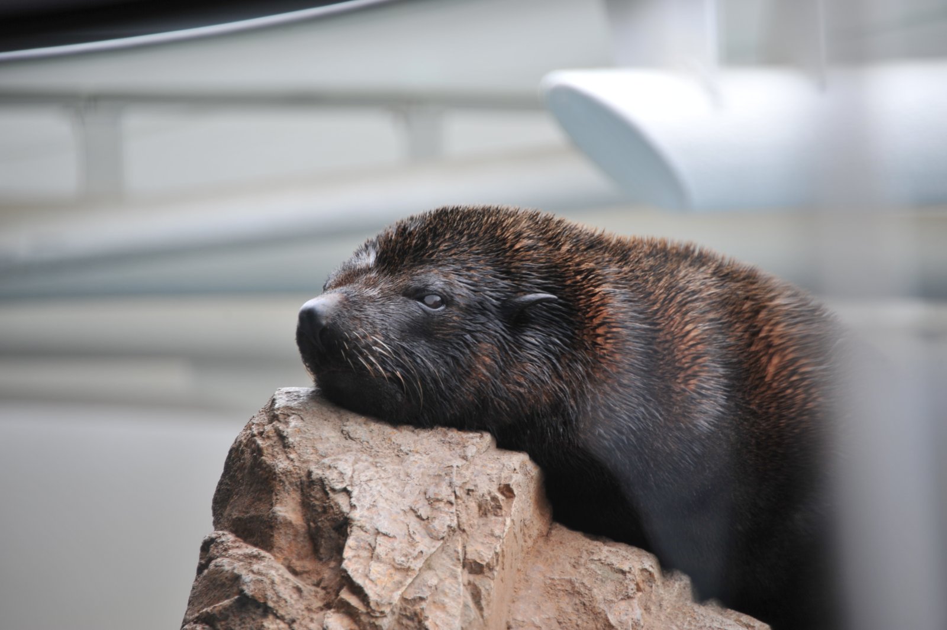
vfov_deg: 4.6
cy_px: 315
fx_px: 7887
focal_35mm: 300
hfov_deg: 6.9
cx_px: 474
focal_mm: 300
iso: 200
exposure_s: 1/80
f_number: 5.6
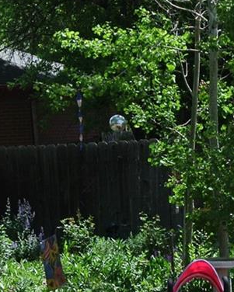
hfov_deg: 12.3
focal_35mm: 124
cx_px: 229
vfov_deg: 15.2
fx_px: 1073
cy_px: 300
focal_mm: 11.8
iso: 100
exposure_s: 1/400
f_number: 4.5
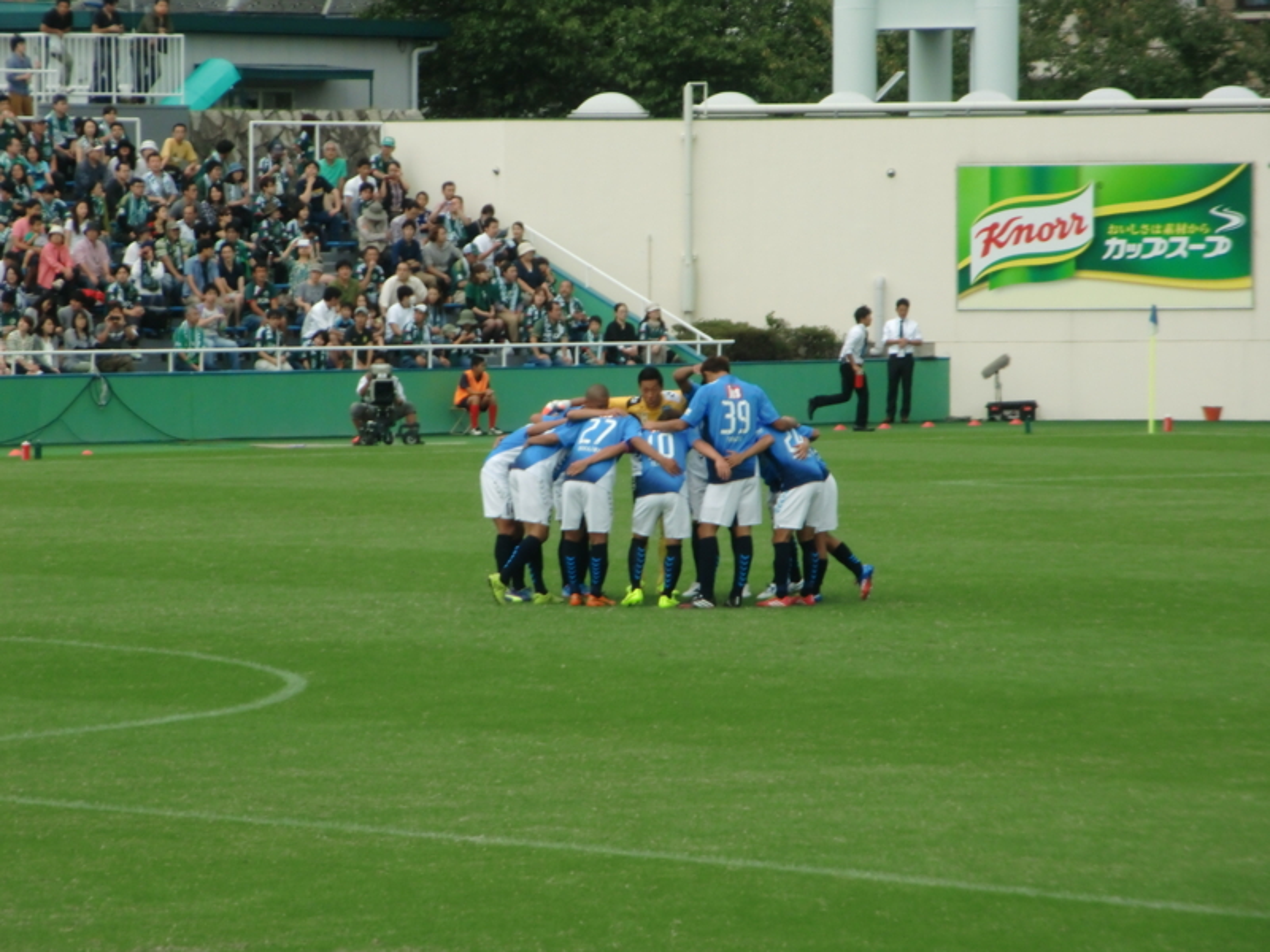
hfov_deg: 8.2
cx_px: 635
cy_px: 476
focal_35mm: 240
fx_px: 8805
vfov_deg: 6.2
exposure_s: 1/250
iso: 125
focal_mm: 43
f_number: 5.8
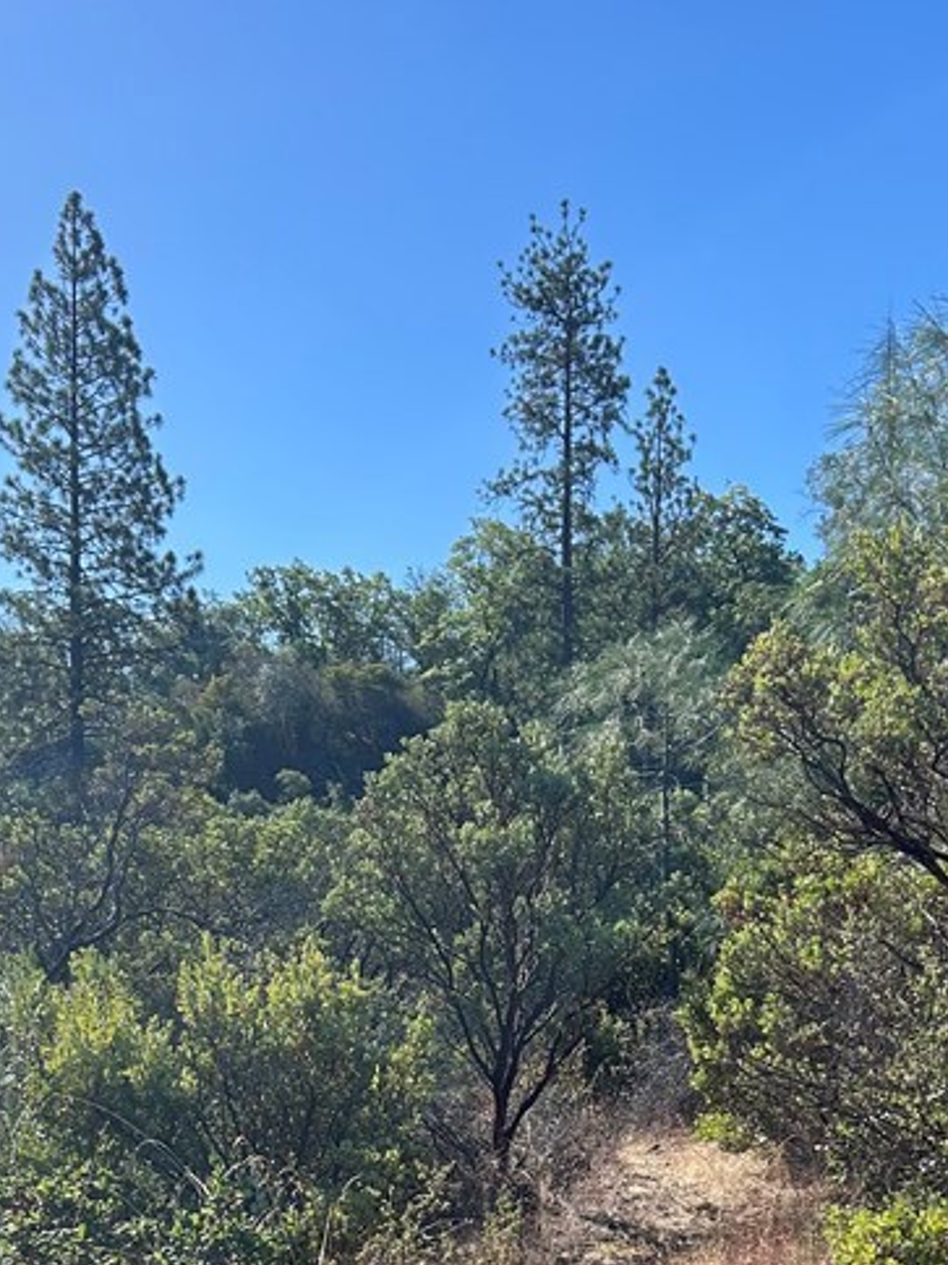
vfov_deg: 33.0
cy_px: 1163
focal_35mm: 55
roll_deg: -1.0
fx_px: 2008
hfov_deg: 26.5
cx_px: 572
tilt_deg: -4.5
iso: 50
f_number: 1.5
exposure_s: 1/2571
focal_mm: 5.7
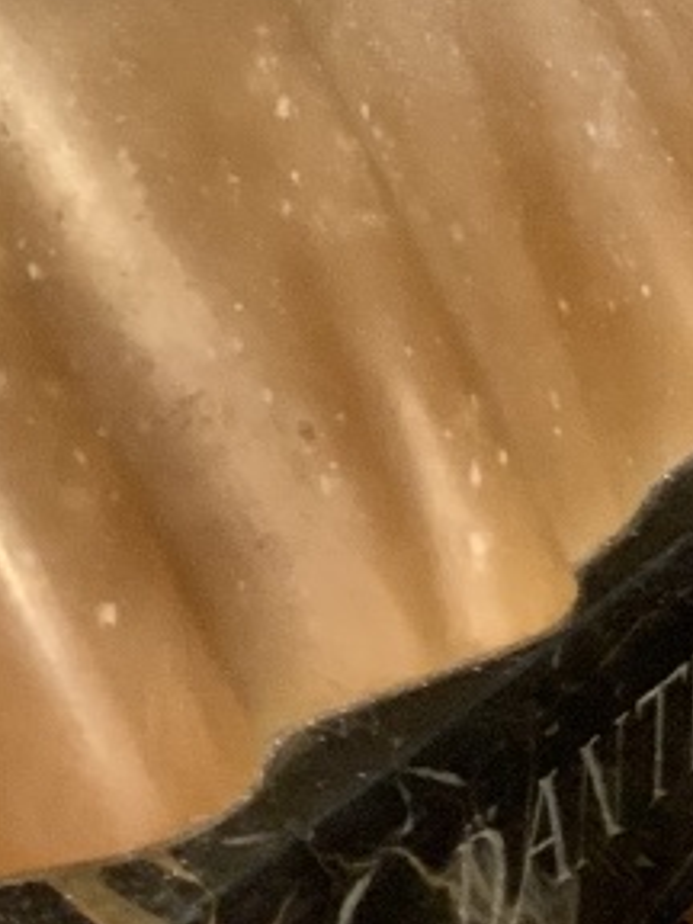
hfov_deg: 12.1
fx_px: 3230
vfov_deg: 14.1
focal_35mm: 121
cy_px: -828
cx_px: -6
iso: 160
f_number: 1.8
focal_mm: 3
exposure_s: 1/50
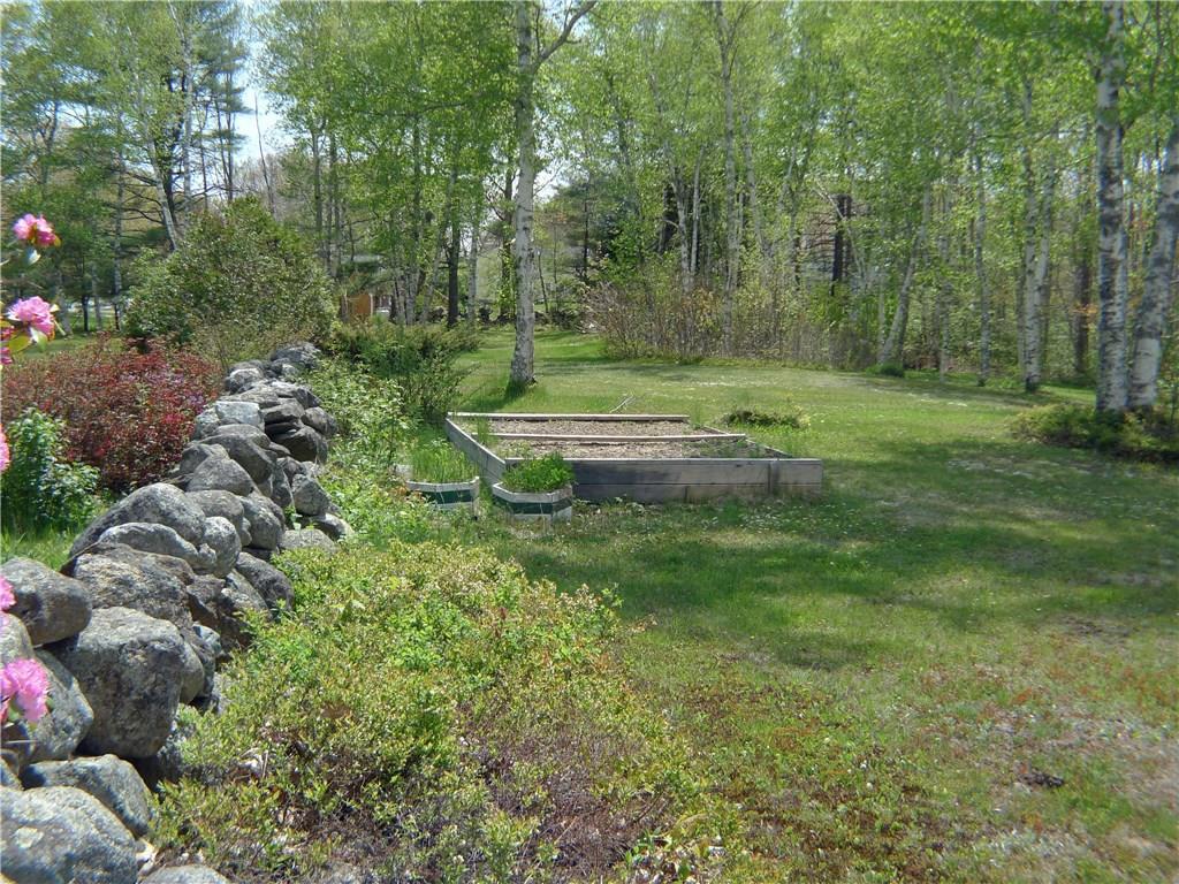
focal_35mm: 57
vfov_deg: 25.7
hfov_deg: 33.8
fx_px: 1941
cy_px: 442
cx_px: 590
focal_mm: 12.1
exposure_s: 1/500
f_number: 3.5
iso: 80
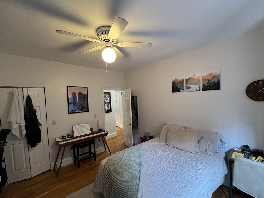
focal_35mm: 14
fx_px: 107
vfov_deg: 85.6
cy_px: 103
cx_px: 133
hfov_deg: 102.1
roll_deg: +2.8
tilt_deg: -2.5
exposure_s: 1/60
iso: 320
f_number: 1.8
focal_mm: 1.57
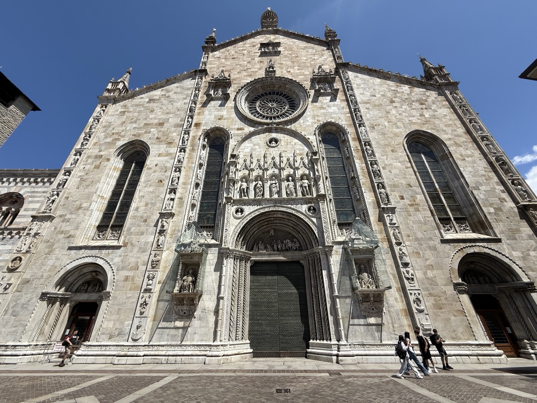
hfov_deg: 102.1
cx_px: 268
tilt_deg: +28.5
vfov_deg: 85.7
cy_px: 202
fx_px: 217
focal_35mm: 14
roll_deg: +0.5
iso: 50
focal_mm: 2.22
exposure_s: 1/2717
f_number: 2.2
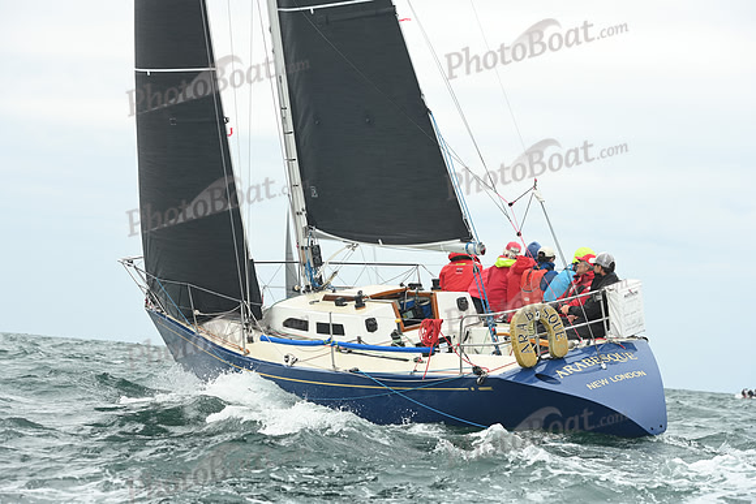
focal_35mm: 110
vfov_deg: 12.5
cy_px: 252
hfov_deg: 18.6
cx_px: 378
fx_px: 2310
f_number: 6.3
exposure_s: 1/800
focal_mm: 110
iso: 400
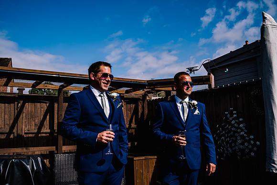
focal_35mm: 35
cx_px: 138
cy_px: 92
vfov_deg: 37.9
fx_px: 269
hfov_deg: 54.4
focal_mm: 35
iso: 50
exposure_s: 1/800
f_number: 5.6
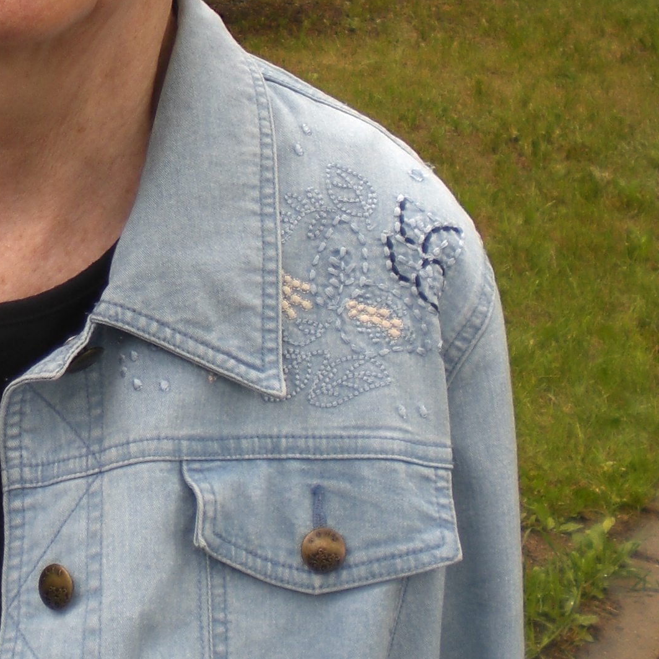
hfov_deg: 17.5
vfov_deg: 17.5
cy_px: -22
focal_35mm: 97
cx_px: -7
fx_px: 2089
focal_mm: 6.3
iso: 50
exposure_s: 1/100
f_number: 3.1
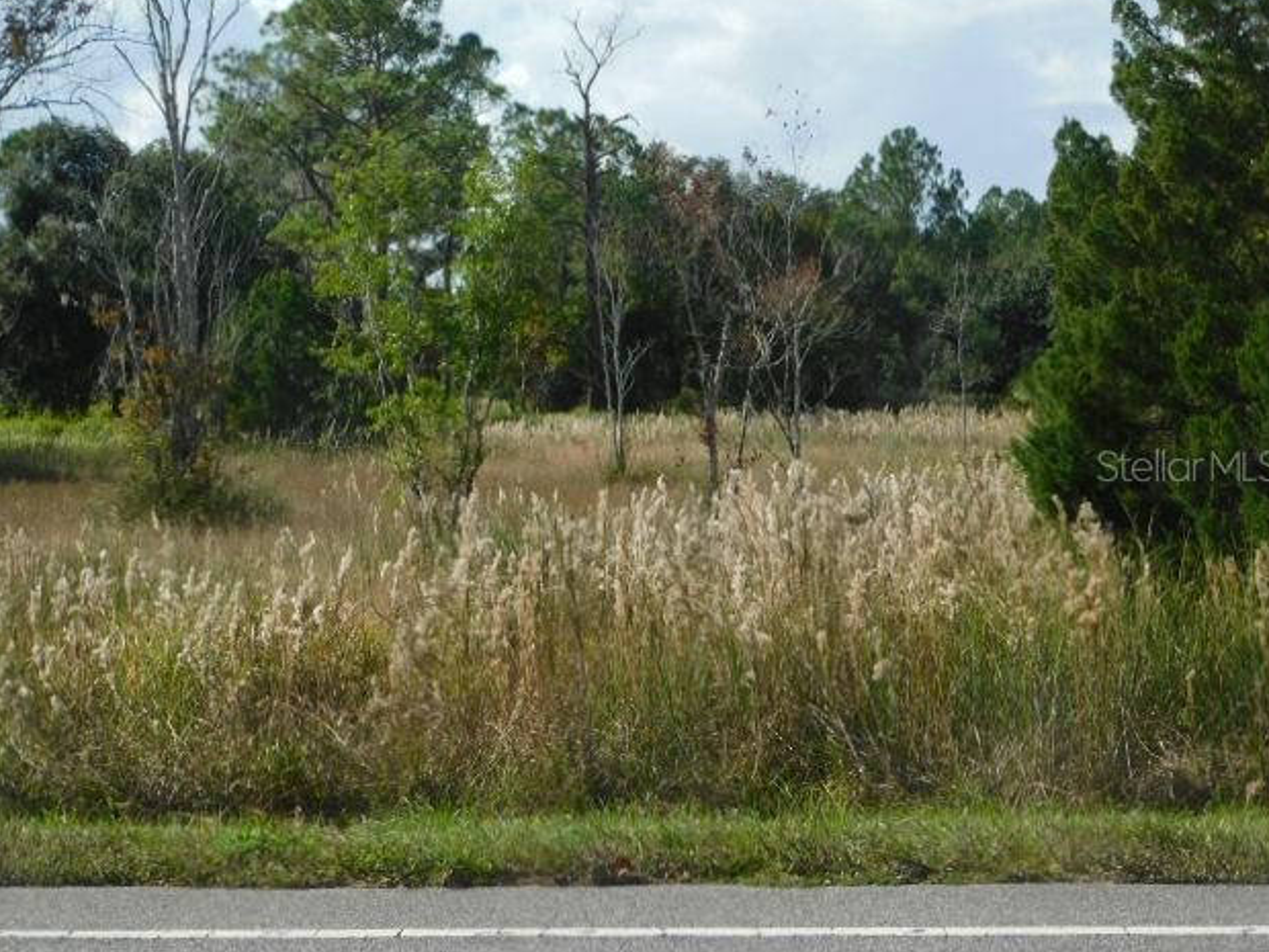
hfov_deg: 20.9
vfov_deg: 15.7
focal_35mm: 94
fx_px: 3446
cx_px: 634
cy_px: 465
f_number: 4.5
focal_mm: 16.1
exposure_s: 1/800
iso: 125
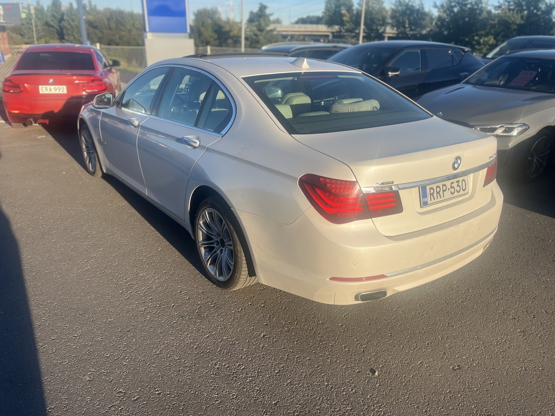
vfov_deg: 51.3
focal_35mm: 27
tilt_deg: -22.4
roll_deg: -0.2
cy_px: 211
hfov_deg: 65.3
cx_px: 279
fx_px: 433
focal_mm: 5.1
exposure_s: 1/2358
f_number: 1.6
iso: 50
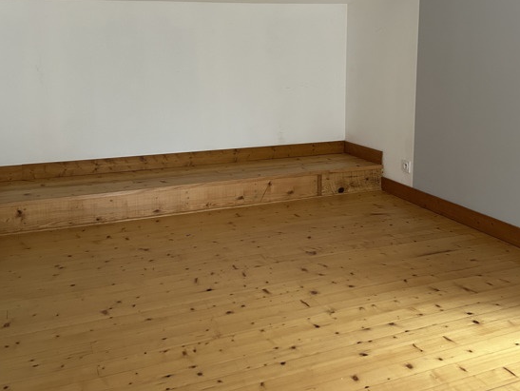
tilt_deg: -8.5
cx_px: 288
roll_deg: -0.3
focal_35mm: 38
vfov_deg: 37.3
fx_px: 571
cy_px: 129
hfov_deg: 48.9
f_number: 1.5
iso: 320
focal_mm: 5.7
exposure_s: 1/60
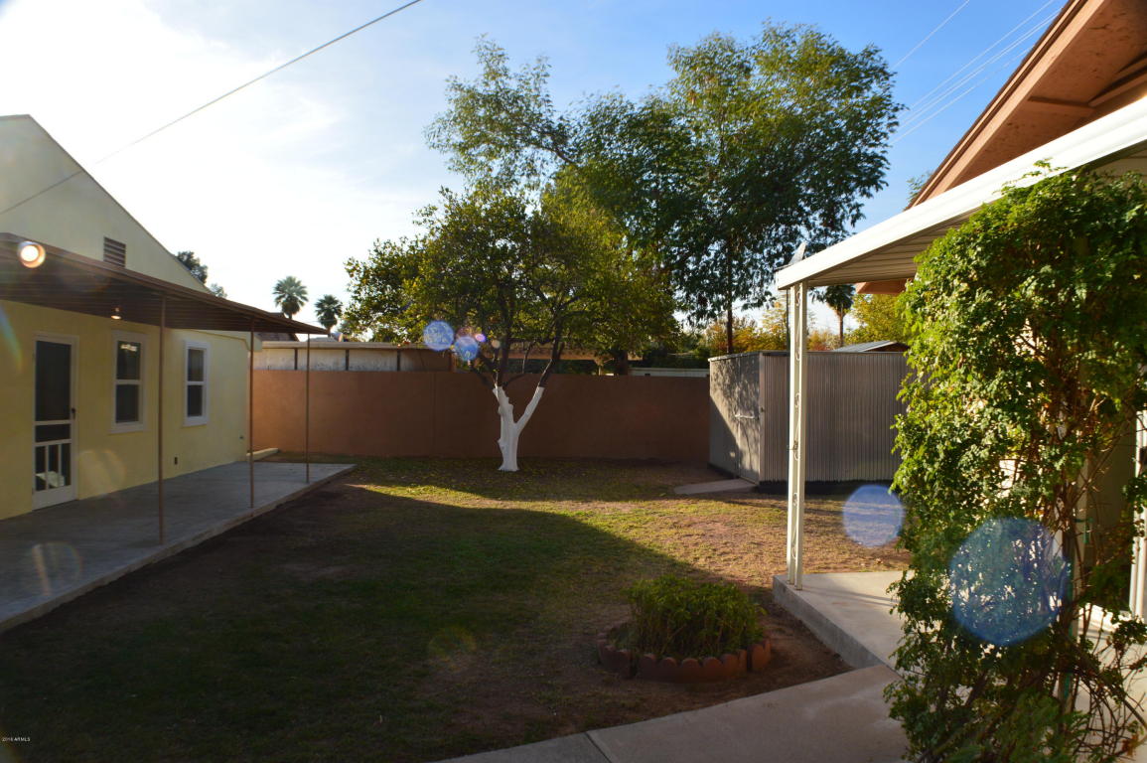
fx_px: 955
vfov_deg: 43.5
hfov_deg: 62.0
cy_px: 382
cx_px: 574
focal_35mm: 30
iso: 400
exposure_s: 1/320
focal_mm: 20
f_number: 10
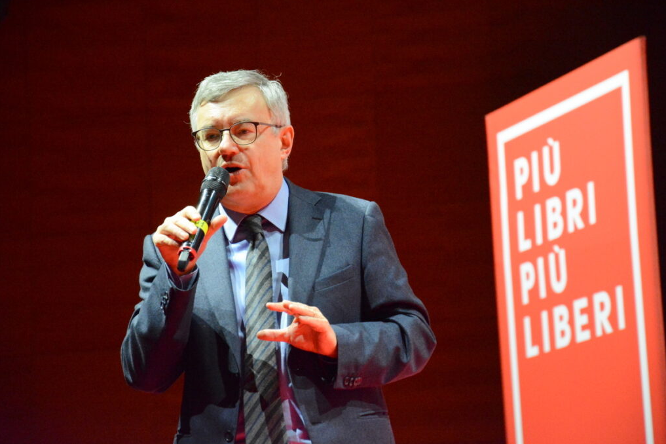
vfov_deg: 9.3
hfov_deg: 13.9
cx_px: 333
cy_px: 222
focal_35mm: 148
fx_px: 2738
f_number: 5.6
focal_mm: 98
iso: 6400
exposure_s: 1/125
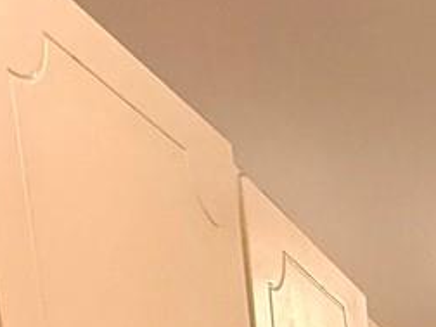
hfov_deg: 18.7
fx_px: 1121
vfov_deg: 11.3
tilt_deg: -12.1
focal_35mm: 89
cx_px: 701
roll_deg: +1.5
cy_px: 943
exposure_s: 1/120
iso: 320
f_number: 2.2
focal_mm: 2.22
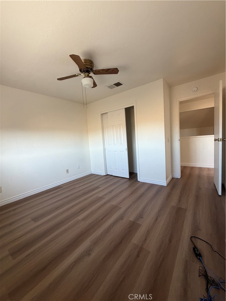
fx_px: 122
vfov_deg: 102.1
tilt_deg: -4.9
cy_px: 150
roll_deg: +4.2
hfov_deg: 85.7
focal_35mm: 14
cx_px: 113
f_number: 2.2
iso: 320
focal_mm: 2.22
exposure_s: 1/121
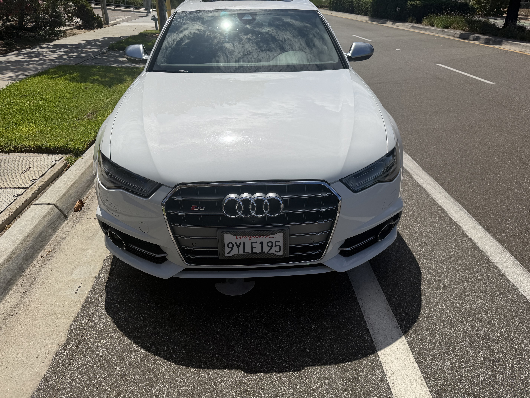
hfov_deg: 71.6
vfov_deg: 56.8
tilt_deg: -26.2
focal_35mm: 24
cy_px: 199
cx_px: 265
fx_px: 367
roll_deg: -1.9
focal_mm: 6.76
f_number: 1.78
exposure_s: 1/9091
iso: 80
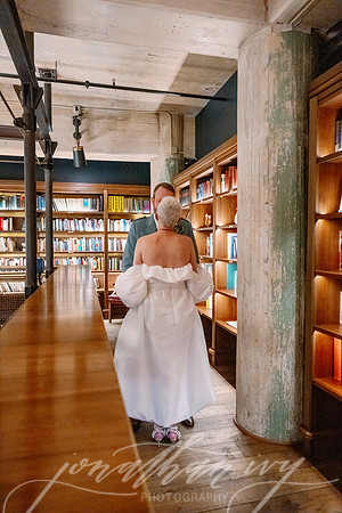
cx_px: 171
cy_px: 256
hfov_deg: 53.1
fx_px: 342
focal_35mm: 24
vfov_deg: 73.7
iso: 9000
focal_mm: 24
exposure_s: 1/400
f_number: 2.8
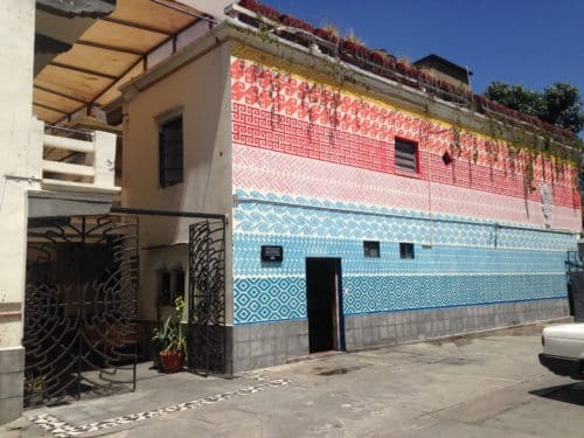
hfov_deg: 55.4
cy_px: 219
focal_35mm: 33
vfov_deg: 42.9
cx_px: 292
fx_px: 557
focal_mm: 4.12
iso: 50
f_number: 2.4
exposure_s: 1/2463
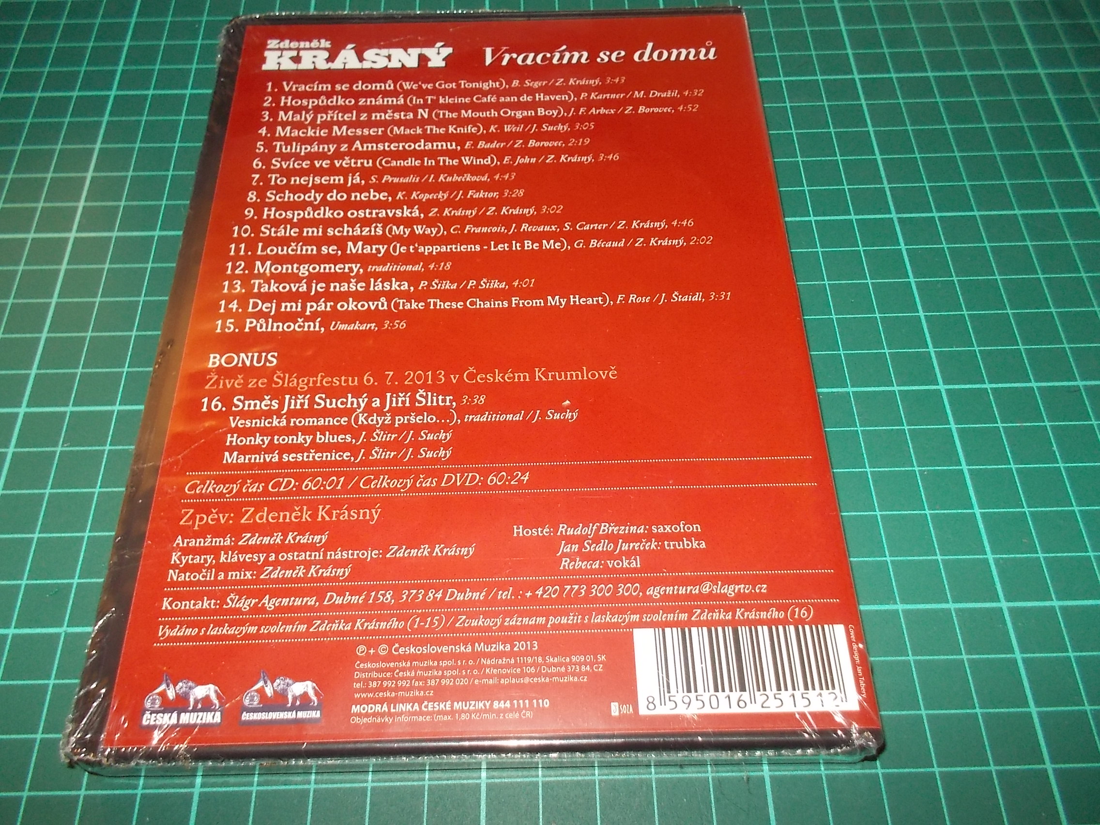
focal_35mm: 29
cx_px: 550
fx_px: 922
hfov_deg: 61.7
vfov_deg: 48.2
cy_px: 412
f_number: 3.3
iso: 200
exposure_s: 1/30
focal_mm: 4.1
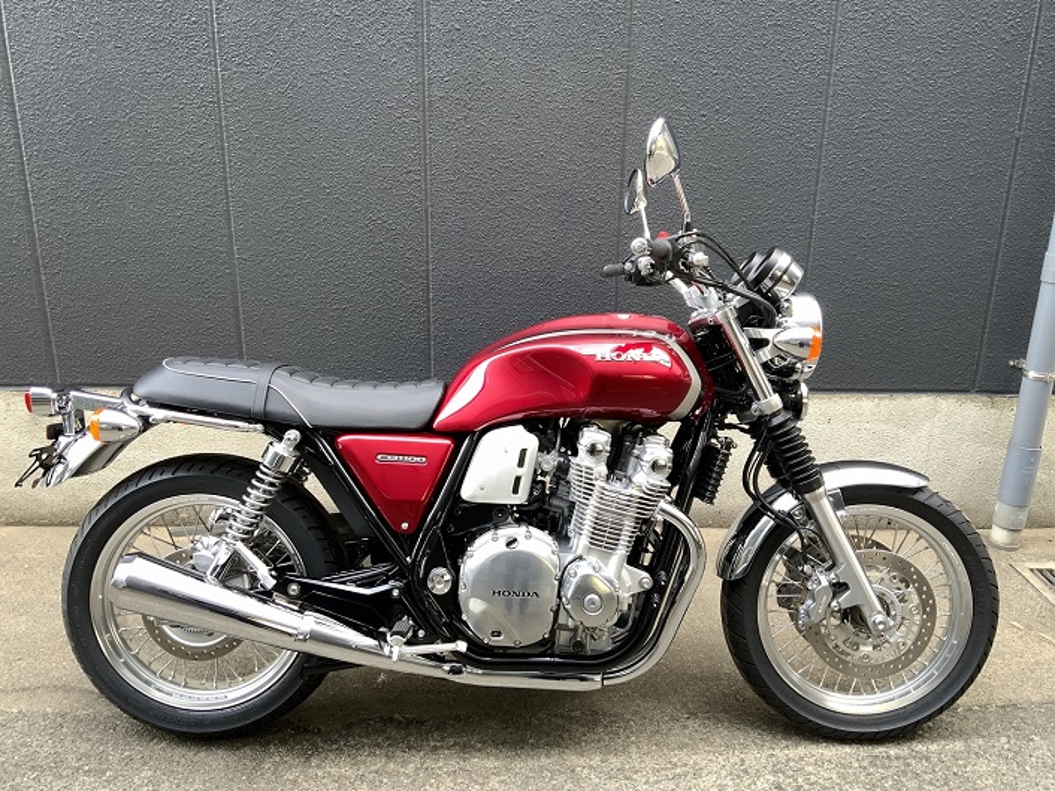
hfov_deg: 61.7
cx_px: 528
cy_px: 396
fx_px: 884
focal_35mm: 29
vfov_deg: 48.2
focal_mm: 3
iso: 80
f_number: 1.8
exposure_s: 1/60
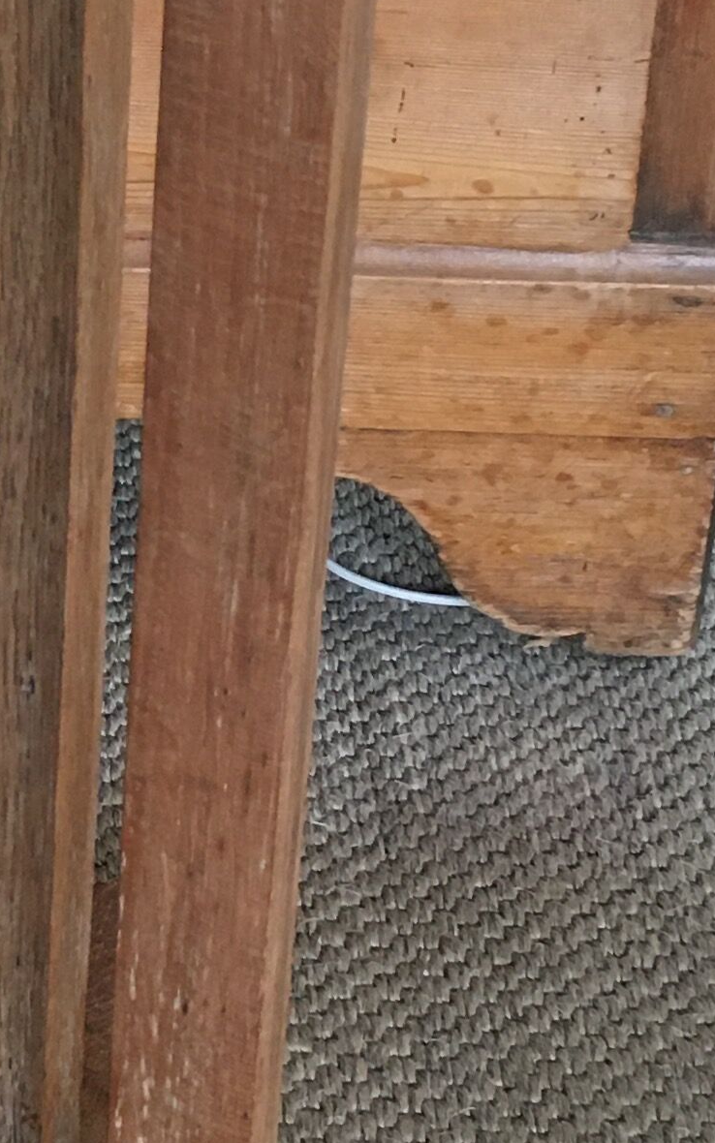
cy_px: 504
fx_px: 3272
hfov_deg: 12.3
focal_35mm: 105
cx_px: -57
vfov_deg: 19.8
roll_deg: -1.7
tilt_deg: -31.2
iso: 250
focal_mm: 4.15
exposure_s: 1/33
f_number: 2.2
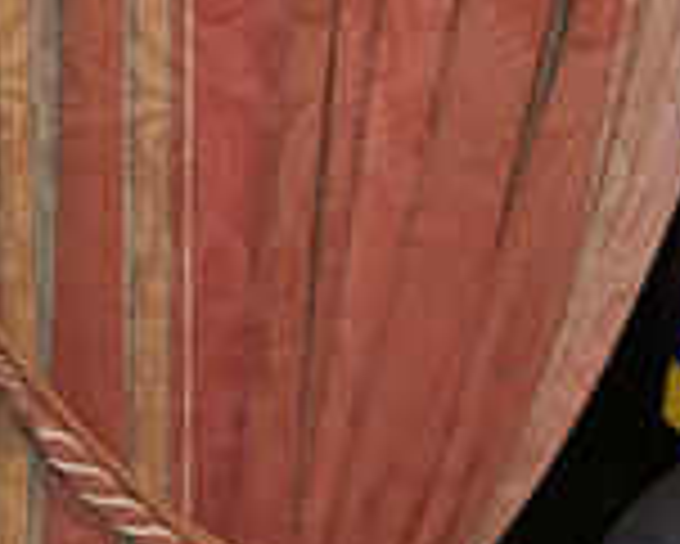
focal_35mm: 198
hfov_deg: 9.4
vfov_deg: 7.8
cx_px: 1153
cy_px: 347
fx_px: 3987
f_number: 4
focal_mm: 48
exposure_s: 1/100
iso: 3200
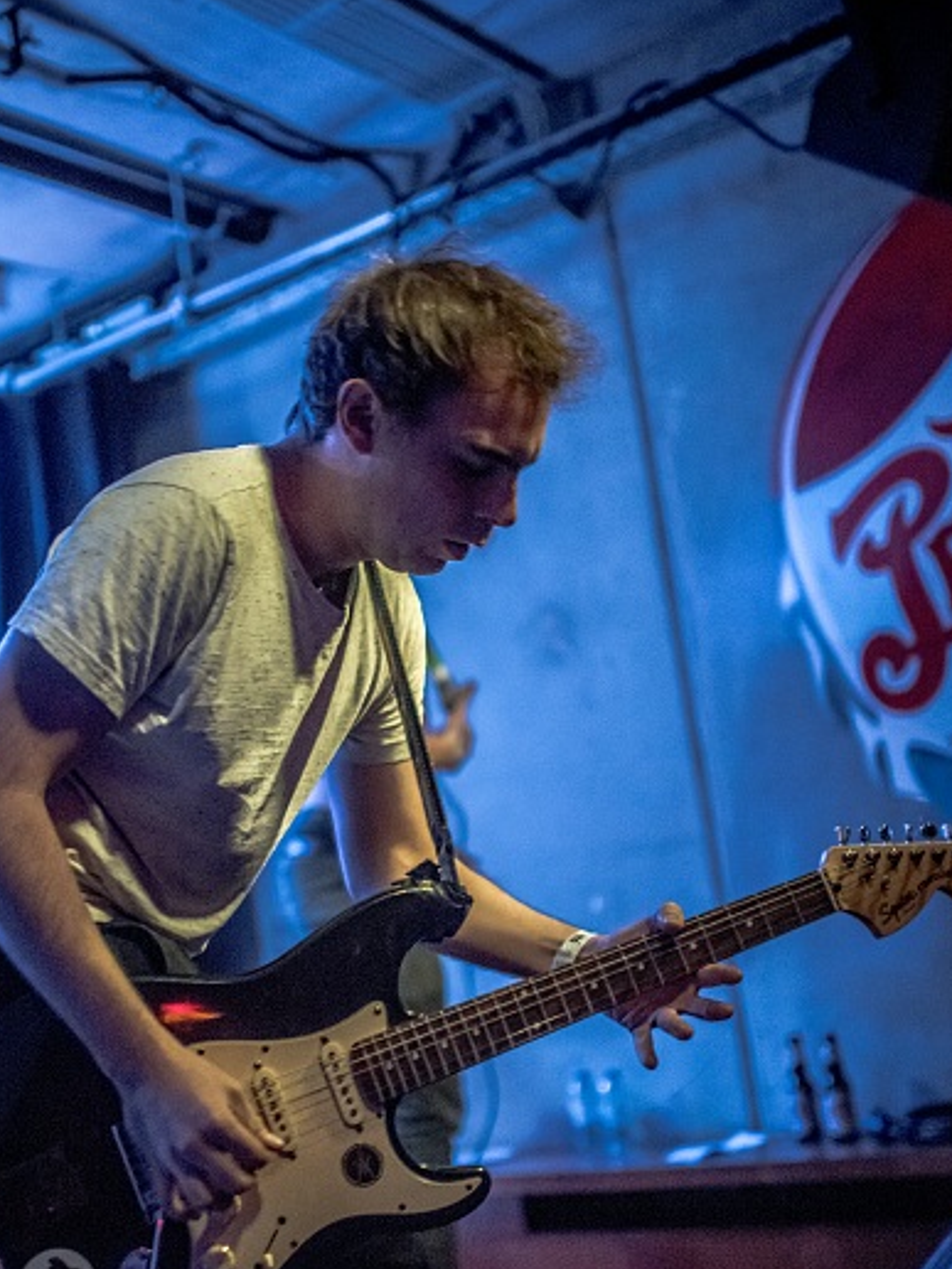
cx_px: 400
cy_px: 698
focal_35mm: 47
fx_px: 1723
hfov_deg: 30.8
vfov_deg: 40.4
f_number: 1.4
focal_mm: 35
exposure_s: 1/100
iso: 3200
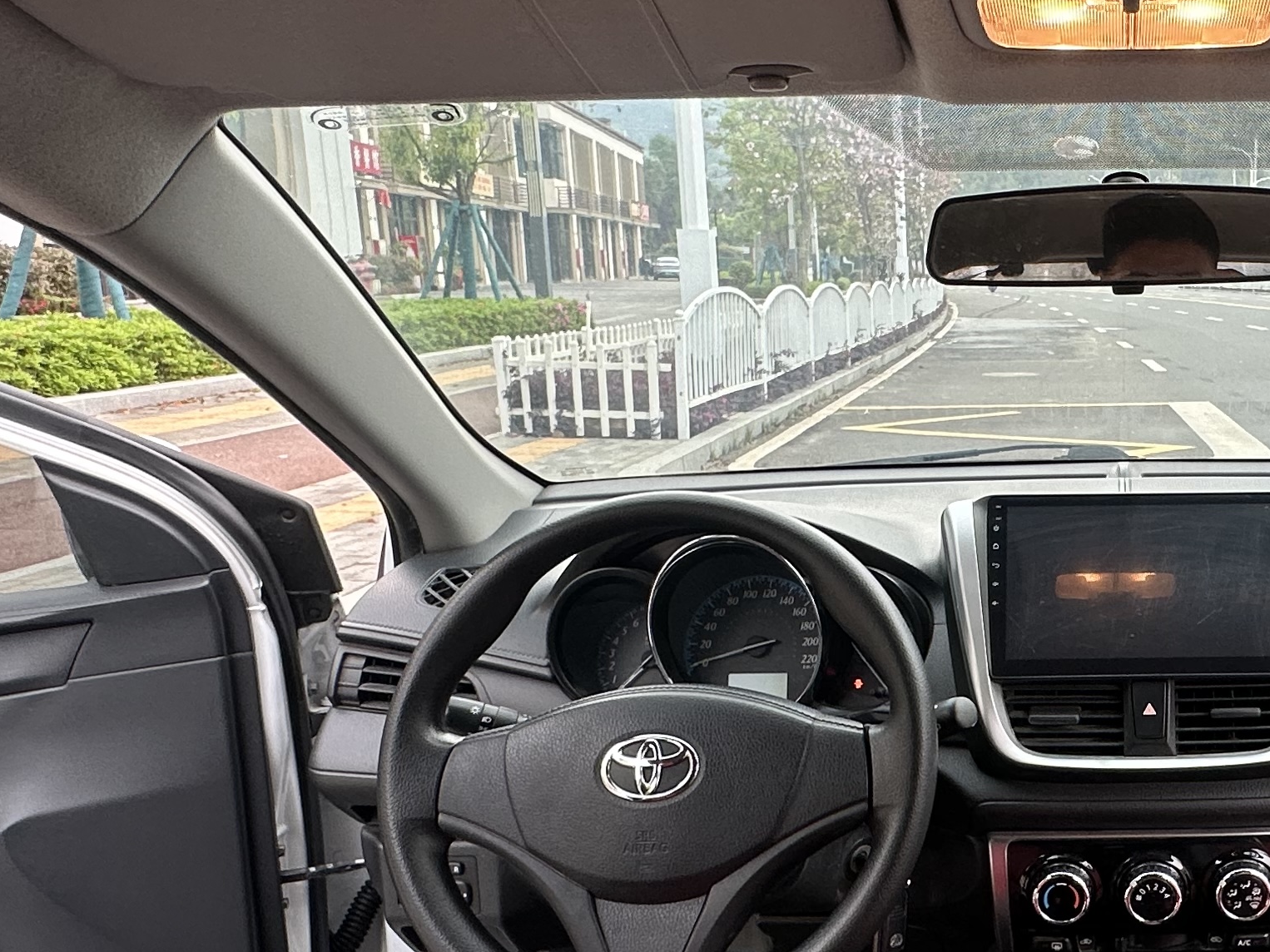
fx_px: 1357
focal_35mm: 37
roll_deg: -0.3
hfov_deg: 45.7
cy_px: 575
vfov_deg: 38.5
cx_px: 1129
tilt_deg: -12.2
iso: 50
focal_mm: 2.22
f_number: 2.2
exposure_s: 1/99
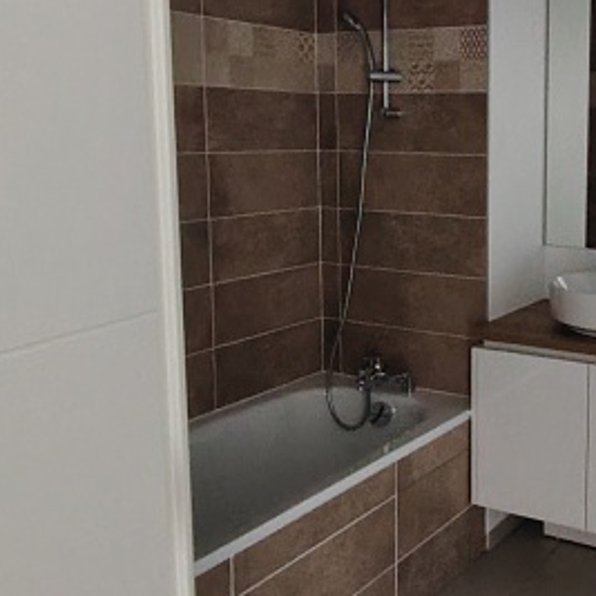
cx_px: 518
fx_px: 877
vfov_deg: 37.4
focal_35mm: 45
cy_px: 241
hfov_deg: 35.7
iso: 770
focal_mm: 1.43
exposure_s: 1/33.3
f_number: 2.2
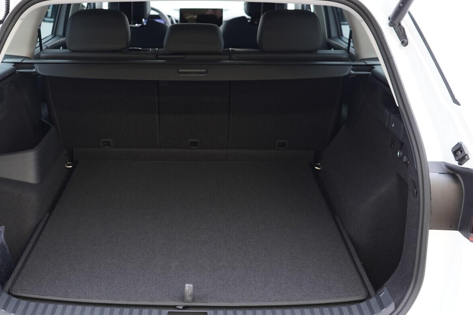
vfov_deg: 30.5
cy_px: 161
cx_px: 190
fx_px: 578
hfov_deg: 44.3
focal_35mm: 44
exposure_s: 1/40
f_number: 2.8
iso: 640
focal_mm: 24
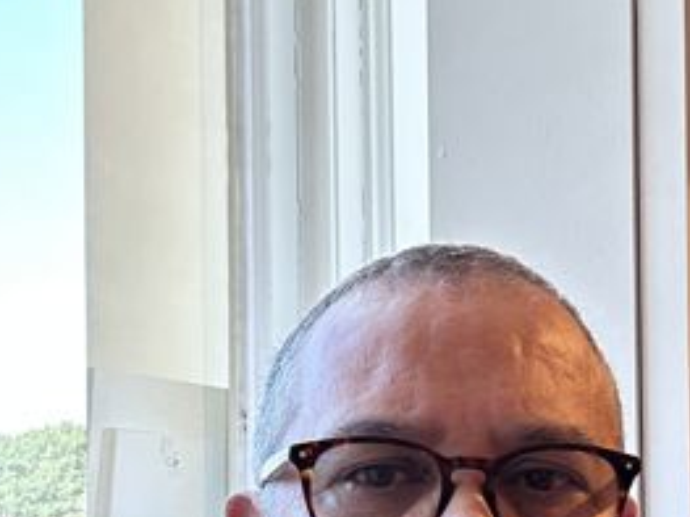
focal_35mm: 67
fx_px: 1335
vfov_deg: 21.3
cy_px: 487
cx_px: 493
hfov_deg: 28.7
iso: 80
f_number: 1.9
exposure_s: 1/50
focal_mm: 2.69
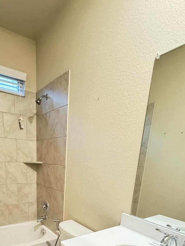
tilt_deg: -16.9
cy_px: 206
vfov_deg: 63.5
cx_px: 64
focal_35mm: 24
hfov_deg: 55.8
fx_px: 171
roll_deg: -2.3
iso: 1000
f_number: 2.2
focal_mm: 2.22
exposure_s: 1/40
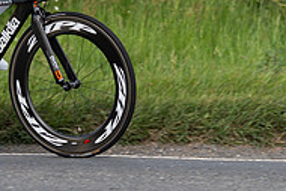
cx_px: 63
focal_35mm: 214
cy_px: -26
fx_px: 1701
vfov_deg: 6.4
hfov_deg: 9.6
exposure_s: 1/1000
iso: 160
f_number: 3.5
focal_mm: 70
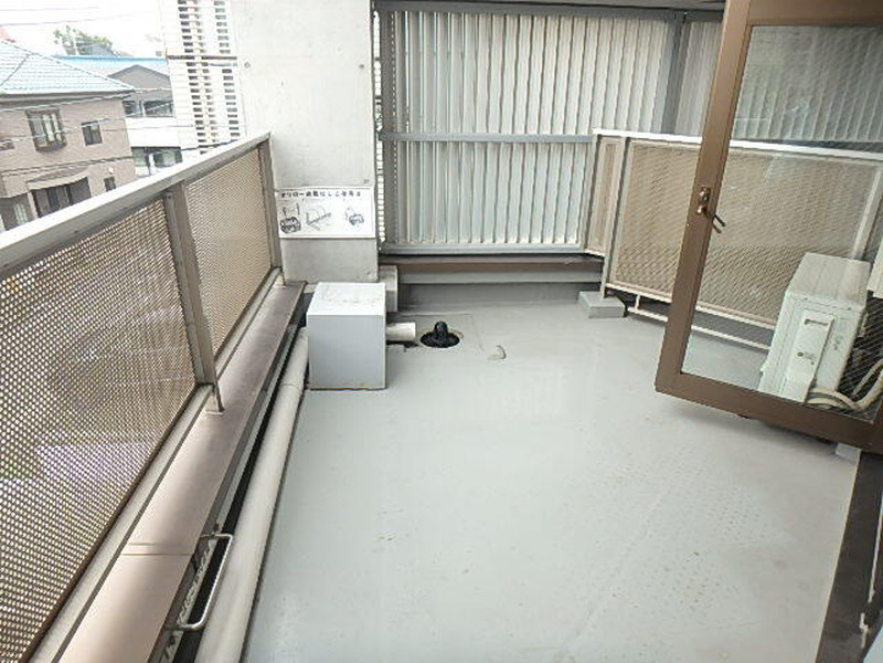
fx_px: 536
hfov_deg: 79.0
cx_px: 442
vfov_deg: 63.4
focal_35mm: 21
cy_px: 332
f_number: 3.5
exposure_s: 1/60
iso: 125
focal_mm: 3.7
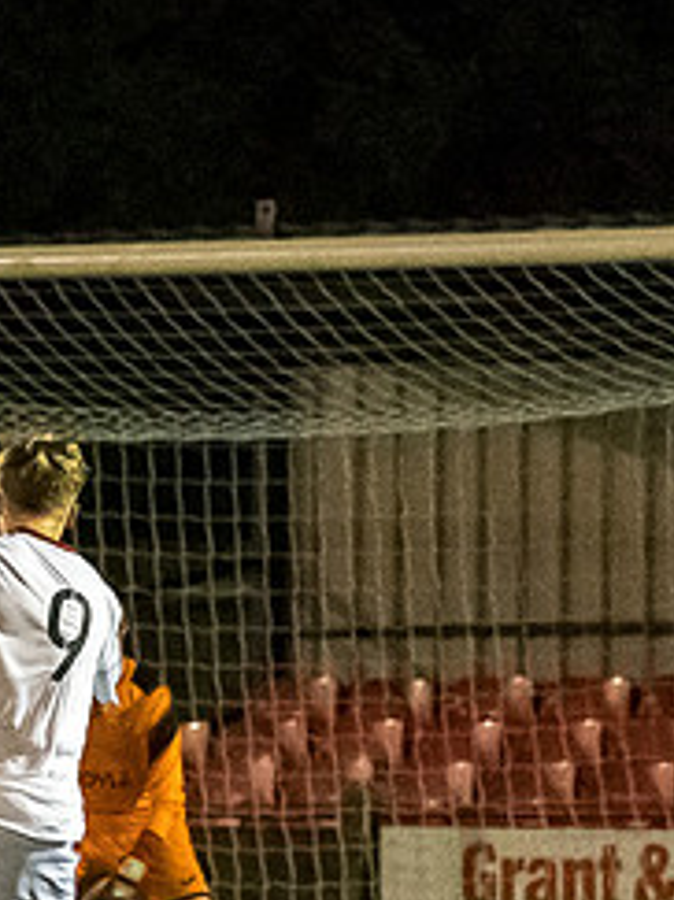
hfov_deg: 2.5
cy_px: 985
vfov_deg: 3.3
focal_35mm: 603
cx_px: -543
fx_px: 15668
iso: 6400
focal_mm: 113
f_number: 2.8
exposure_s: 1/1000
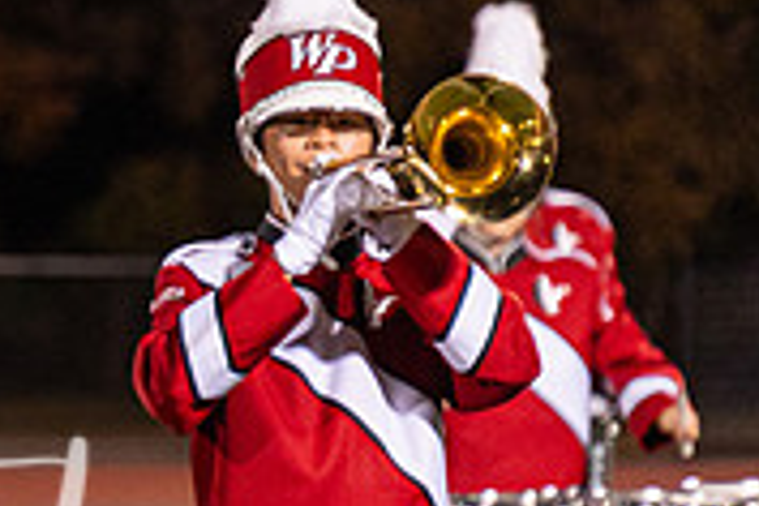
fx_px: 12501
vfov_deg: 2.3
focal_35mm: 593
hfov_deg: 3.5
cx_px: -283
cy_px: 640
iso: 3200
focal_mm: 150
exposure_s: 1/200
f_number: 4
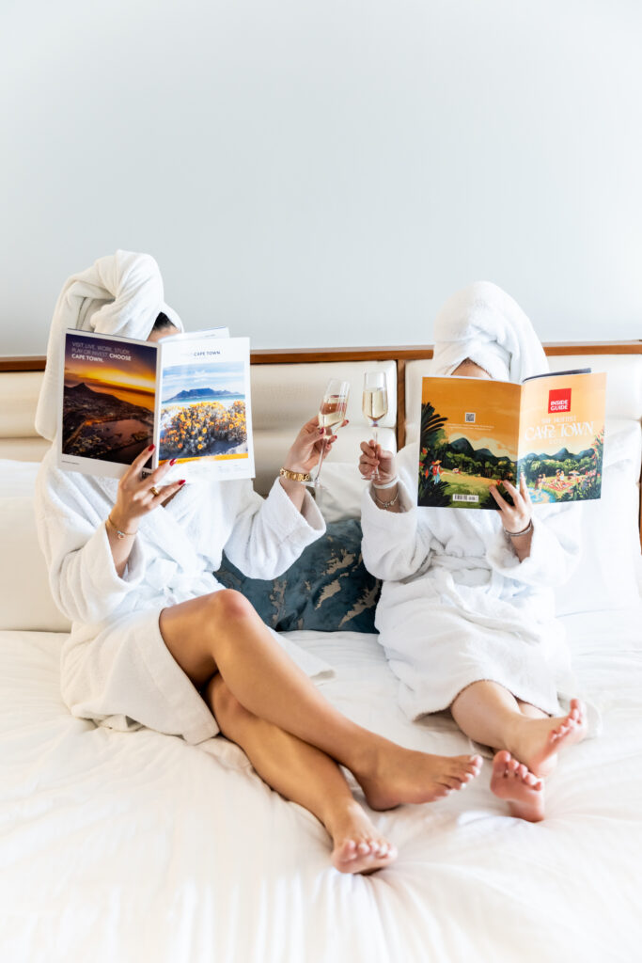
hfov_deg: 35.1
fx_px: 1016
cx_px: 321
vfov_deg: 50.7
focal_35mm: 38
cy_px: 482
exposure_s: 1/100
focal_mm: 38
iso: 3200
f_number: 2.8
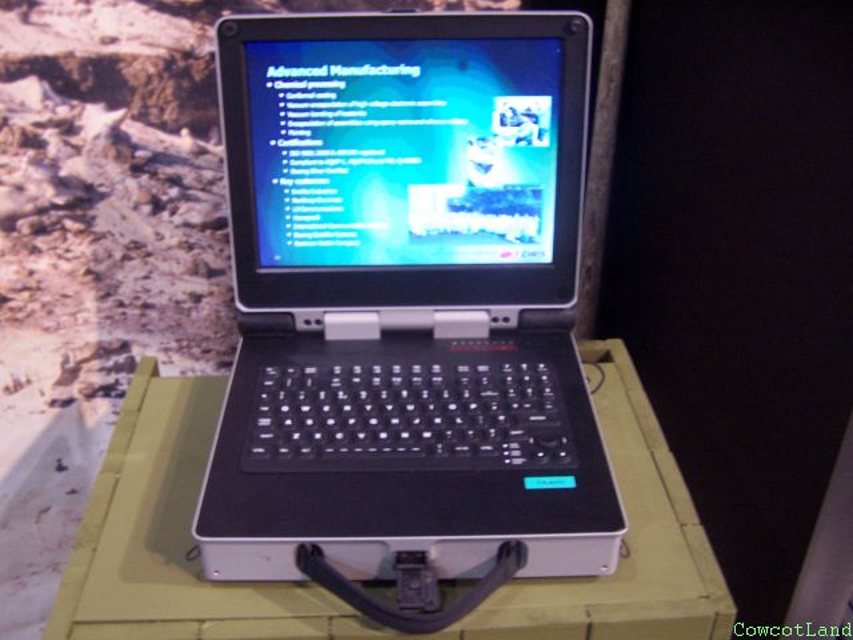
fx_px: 936
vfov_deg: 37.7
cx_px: 426
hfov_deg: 49.0
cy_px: 320
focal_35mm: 38
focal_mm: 6.3
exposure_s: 1/8
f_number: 2.8
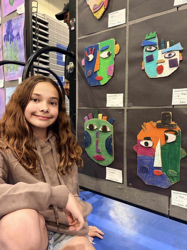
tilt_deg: -6.0
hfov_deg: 53.1
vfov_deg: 67.3
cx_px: 94
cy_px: 125
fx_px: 187
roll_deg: +0.5
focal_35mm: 26
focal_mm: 5.96
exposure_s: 1/60
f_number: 1.6
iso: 250
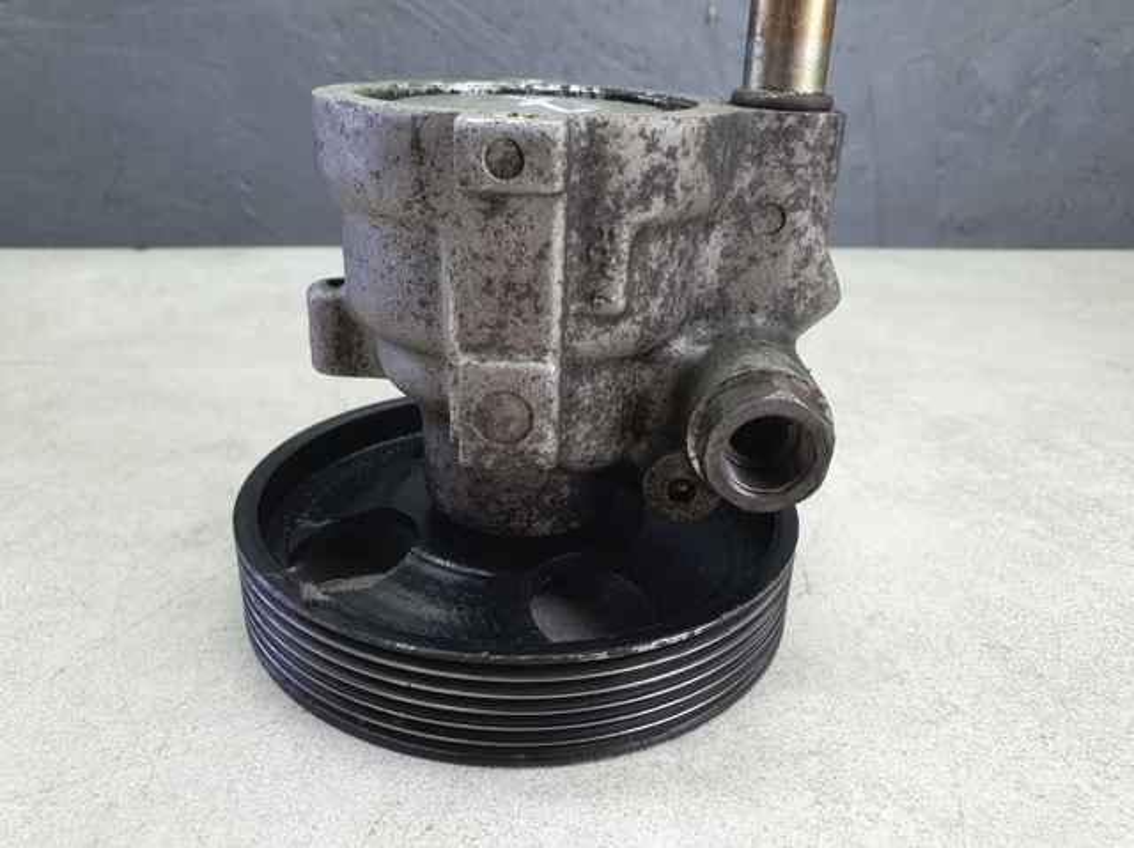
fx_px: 851
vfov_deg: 53.0
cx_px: 567
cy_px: 424
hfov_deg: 67.3
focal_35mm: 26
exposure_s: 1/100
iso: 100
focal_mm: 4.32
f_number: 2.4
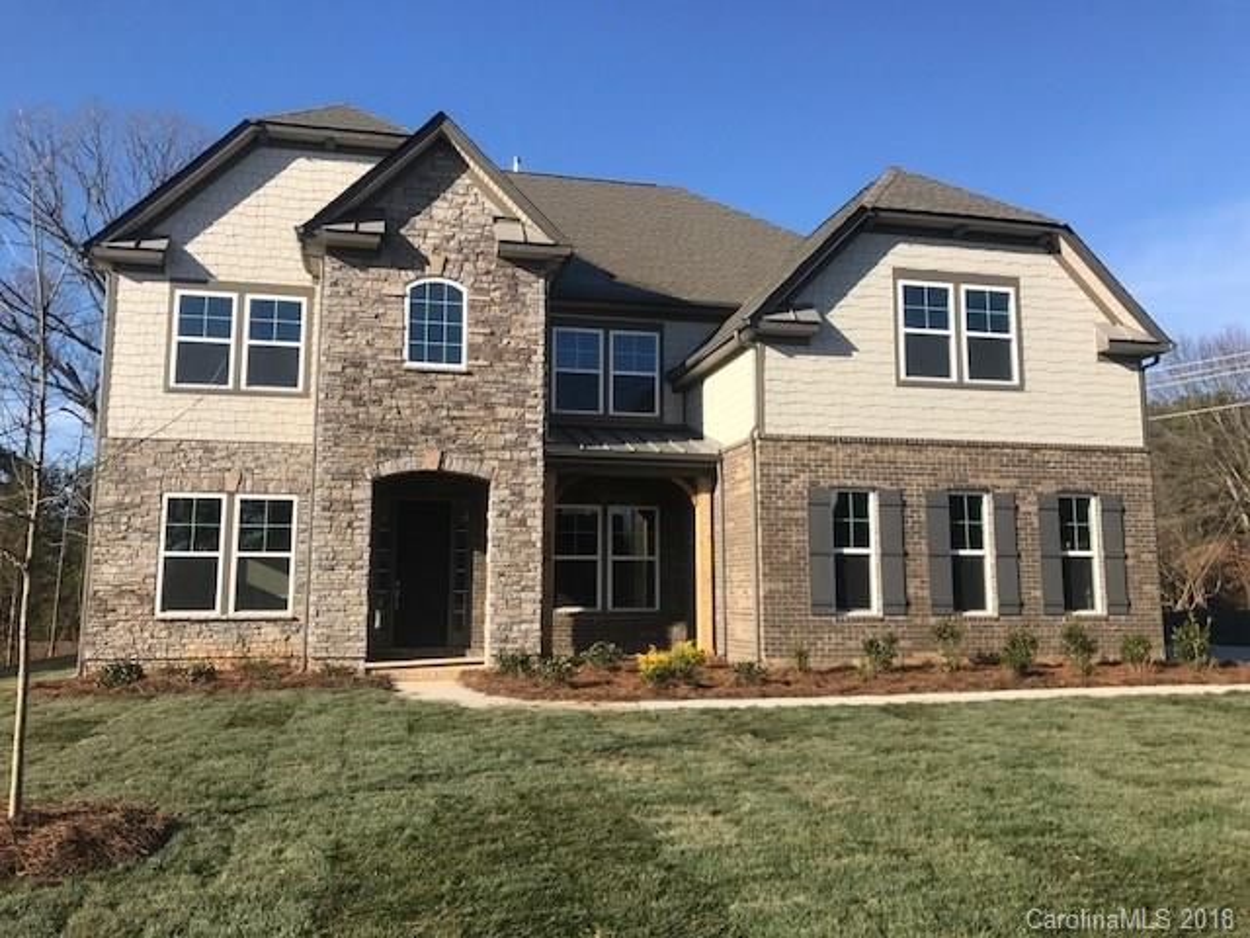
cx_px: 625
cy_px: 469
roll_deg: -0.2
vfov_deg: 49.7
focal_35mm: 28
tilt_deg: +5.0
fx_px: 1011
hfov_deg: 63.4
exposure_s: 1/1916
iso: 20
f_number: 1.8
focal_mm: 3.99
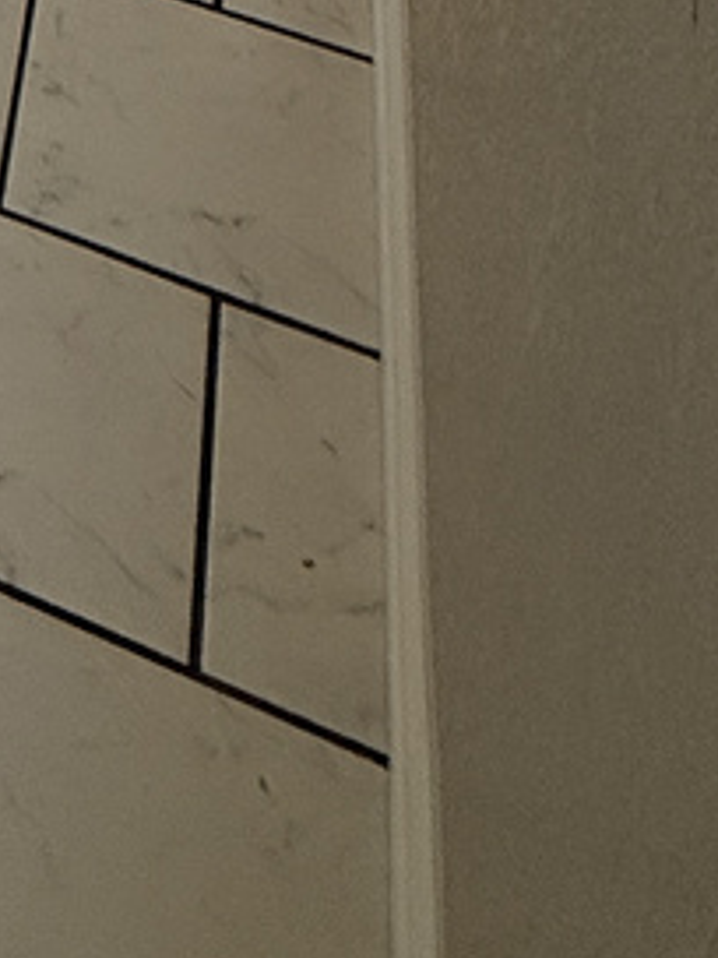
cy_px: -1116
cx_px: -838
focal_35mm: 79
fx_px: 2185
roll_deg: -0.9
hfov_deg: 14.5
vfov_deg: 16.4
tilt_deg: -17.6
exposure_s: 1/413
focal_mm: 2.22
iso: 64
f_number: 2.2
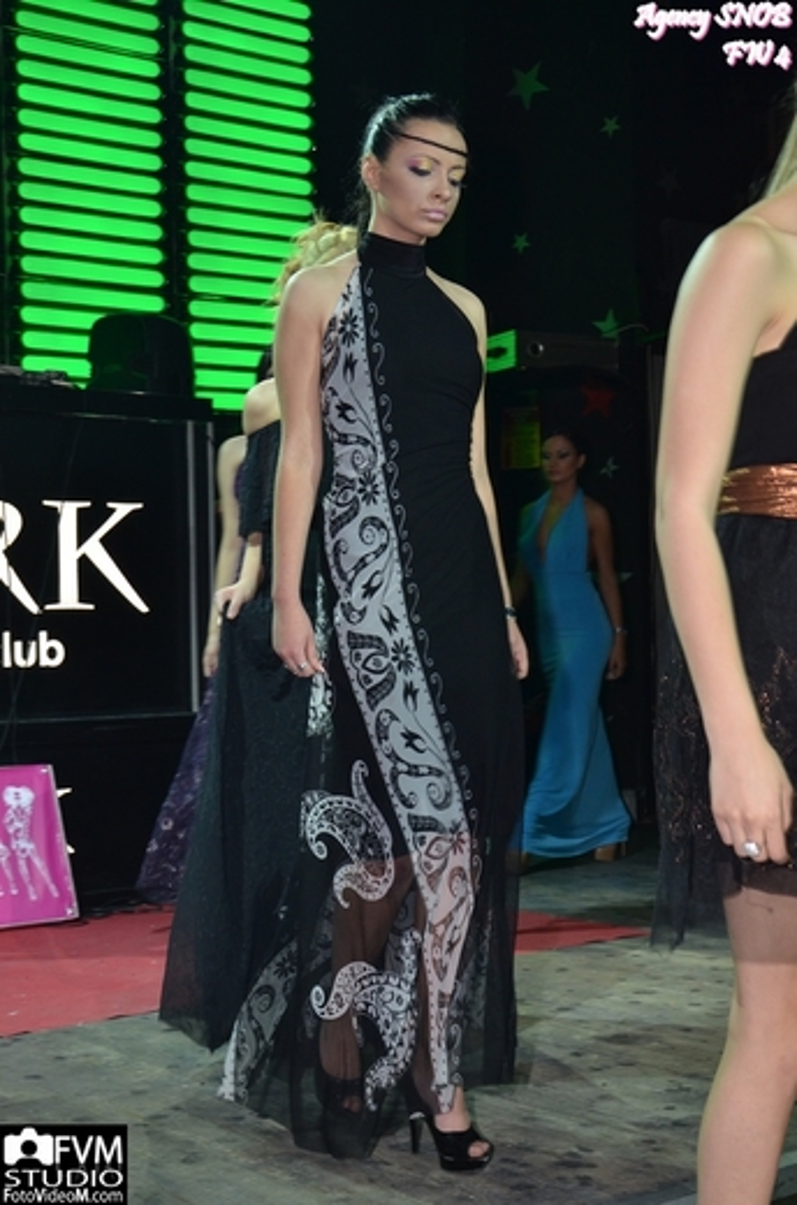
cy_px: 602
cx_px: 398
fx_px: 1753
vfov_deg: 37.9
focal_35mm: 52
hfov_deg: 25.6
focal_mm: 35
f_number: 6.3
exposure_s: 1/60
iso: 640
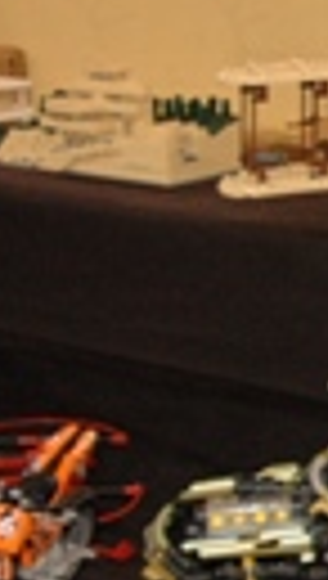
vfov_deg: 17.8
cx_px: 652
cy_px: 382
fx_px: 1847
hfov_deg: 9.5
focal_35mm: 120
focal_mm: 22
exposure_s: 1/60
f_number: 4
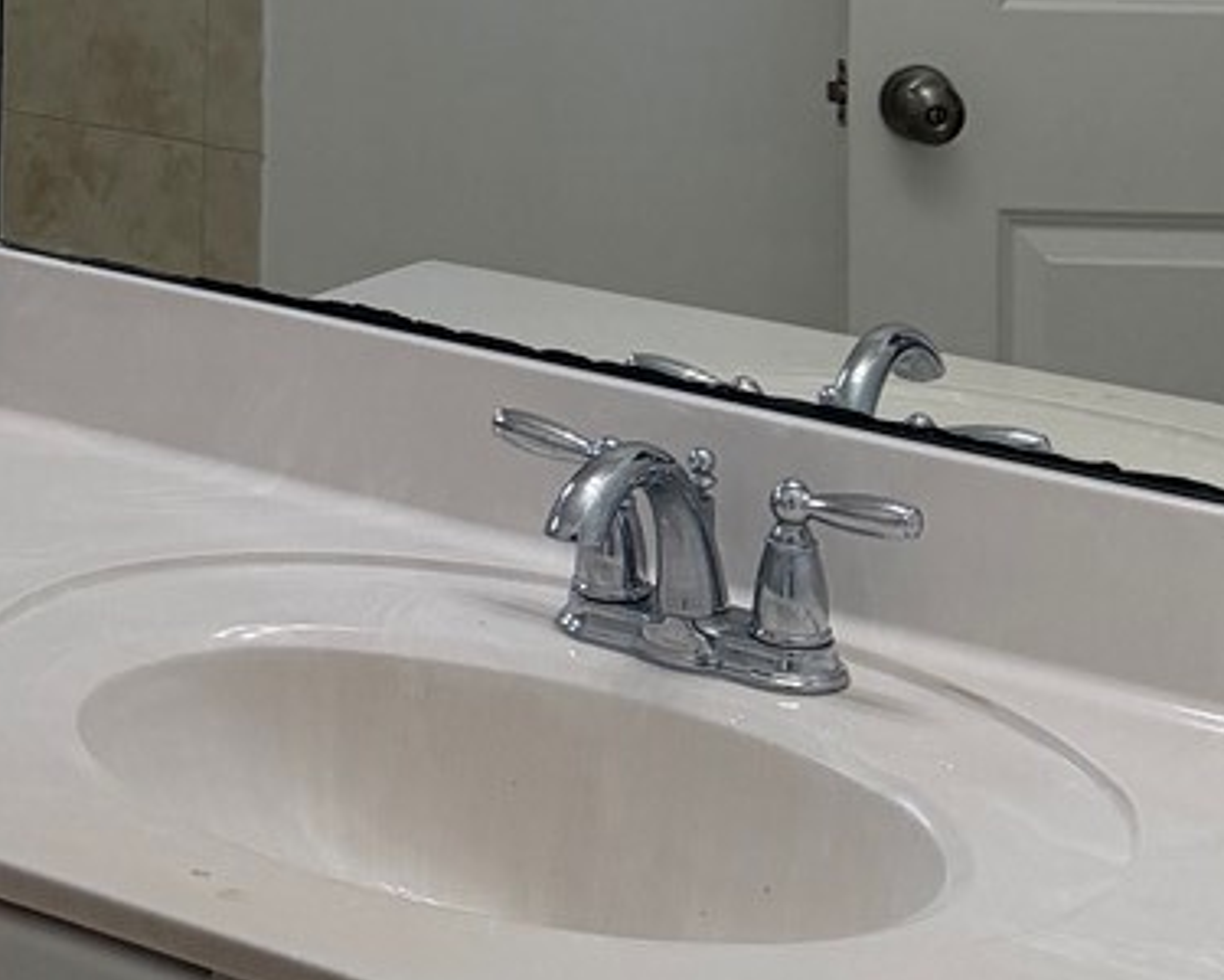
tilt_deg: -0.5
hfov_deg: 18.4
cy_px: -581
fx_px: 3623
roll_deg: -1.5
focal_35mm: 100
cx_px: -137
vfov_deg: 14.2
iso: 125
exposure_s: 1/205
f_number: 1.78
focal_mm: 6.76
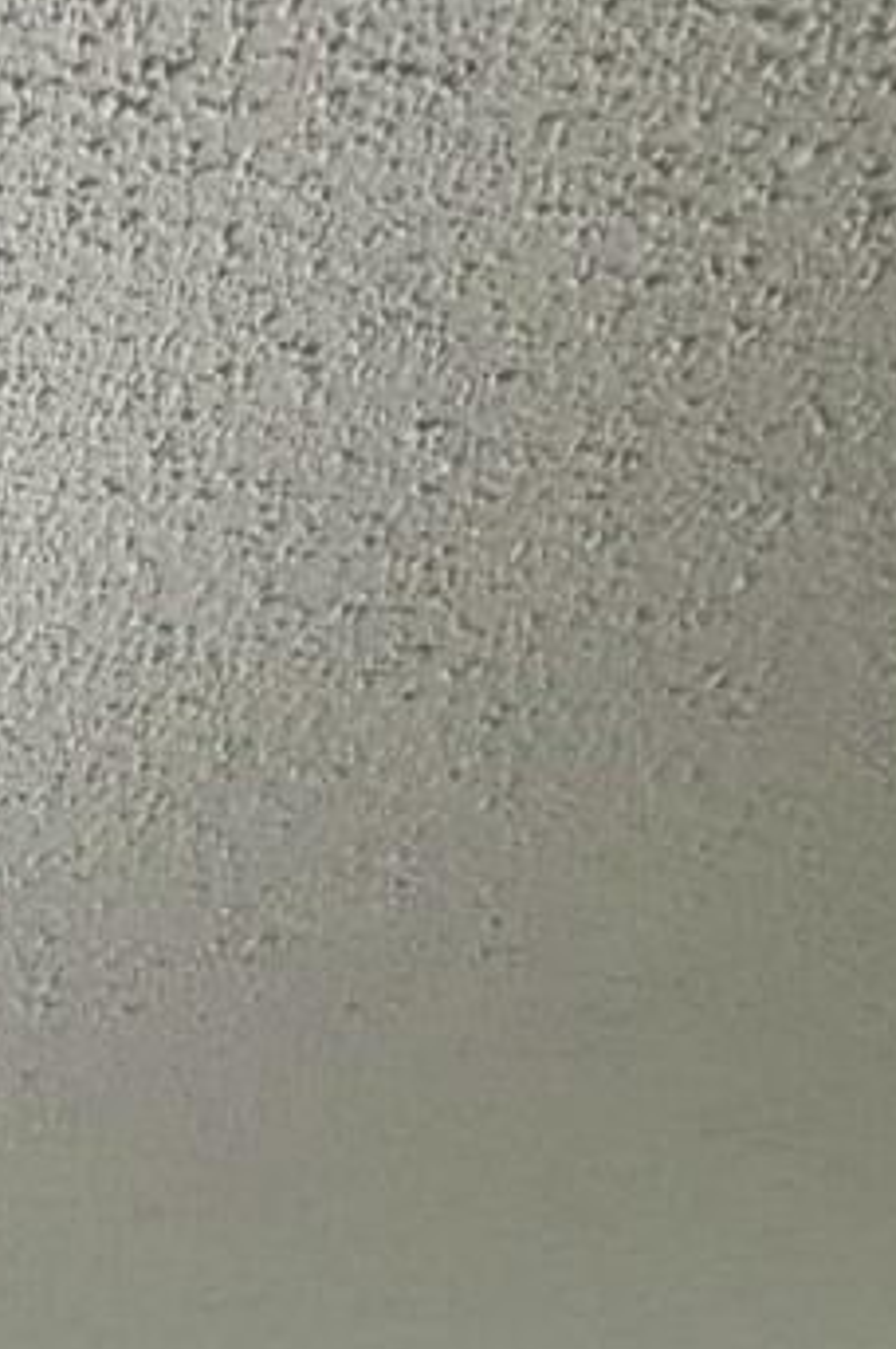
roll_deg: -1.0
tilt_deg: -2.5
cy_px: 2387
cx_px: -817
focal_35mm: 85
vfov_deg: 18.8
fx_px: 3180
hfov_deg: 13.9
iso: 80
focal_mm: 2.22
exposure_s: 1/120
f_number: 2.2
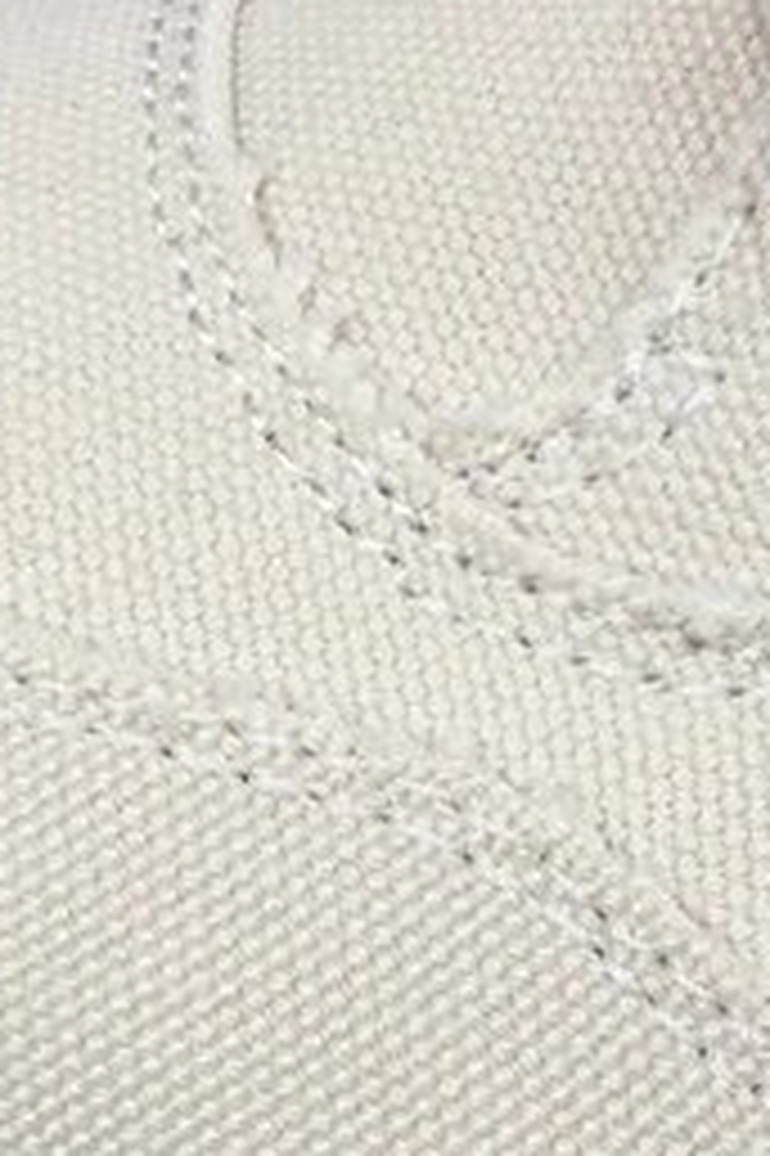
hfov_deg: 12.1
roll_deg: -4.0
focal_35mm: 113
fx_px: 3630
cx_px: 230
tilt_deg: -32.4
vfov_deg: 18.1
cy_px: 686
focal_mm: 3.3
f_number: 2.4
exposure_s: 1/702
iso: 25
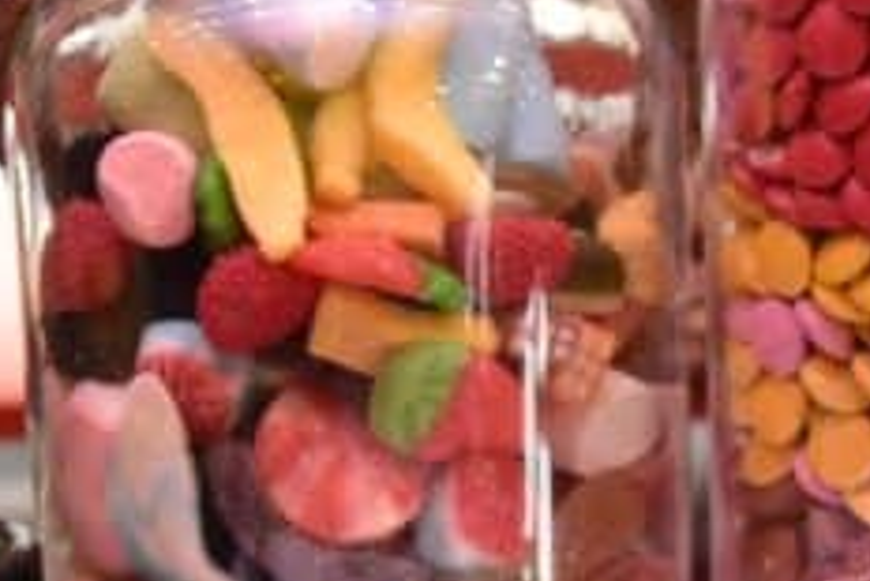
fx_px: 3095
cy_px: 540
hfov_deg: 15.9
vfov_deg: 10.7
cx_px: 195
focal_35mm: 128
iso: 1600
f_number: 4.5
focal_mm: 29
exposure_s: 1/640
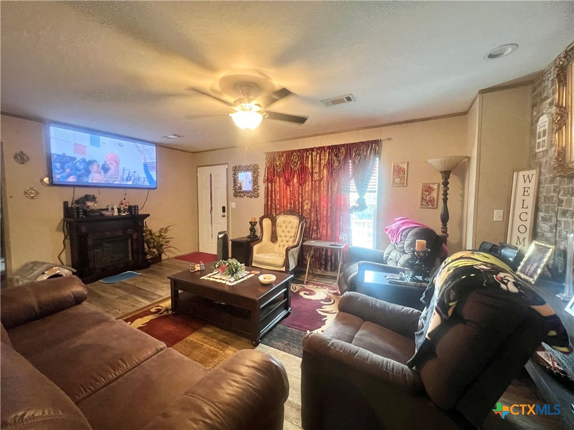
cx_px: 287
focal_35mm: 13
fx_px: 216
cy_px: 215
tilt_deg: -4.7
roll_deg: +0.0
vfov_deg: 89.9
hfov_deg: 106.2
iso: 800
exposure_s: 1/60
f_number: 1.8
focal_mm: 1.57
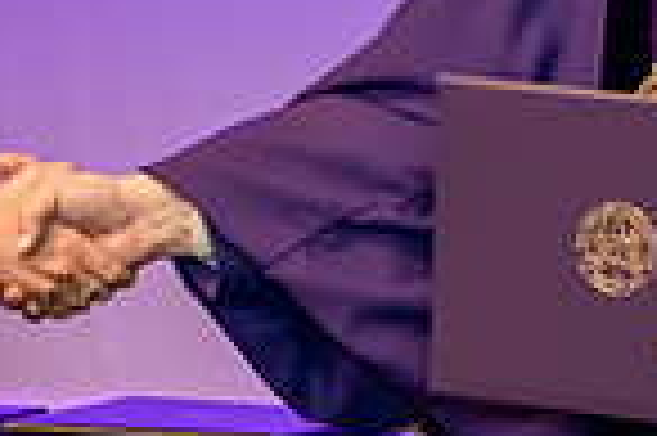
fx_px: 5068
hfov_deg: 7.4
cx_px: 279
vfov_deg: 4.9
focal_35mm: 278
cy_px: -83
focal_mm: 70
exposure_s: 1/200
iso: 3200
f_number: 4
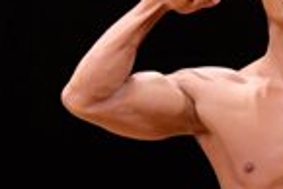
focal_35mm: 1443
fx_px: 11355
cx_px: 223
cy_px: 101
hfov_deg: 1.4
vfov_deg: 1.0
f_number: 5.6
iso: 4000
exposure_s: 1/400
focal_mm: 180
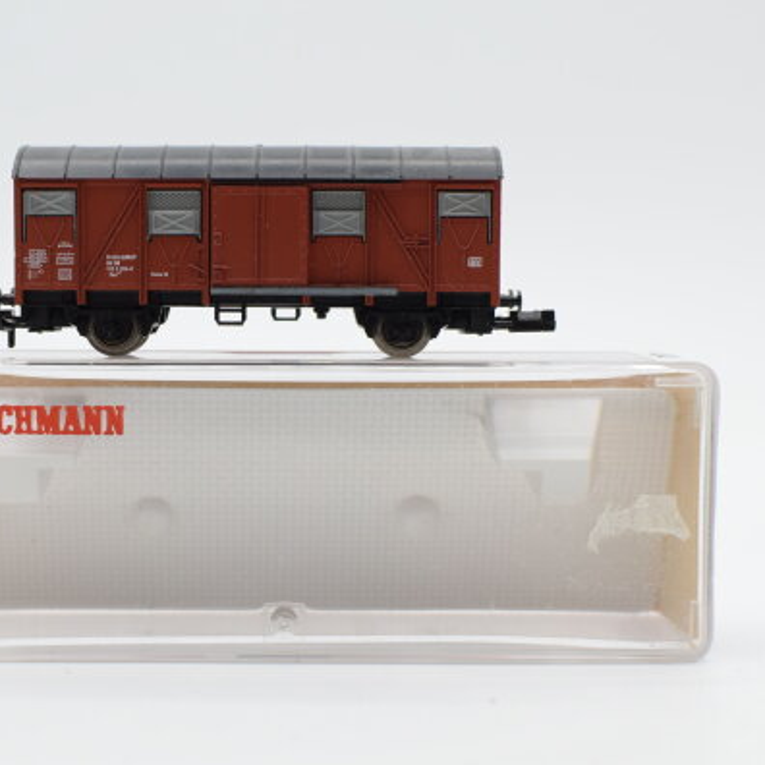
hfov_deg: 25.4
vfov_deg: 25.5
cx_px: 286
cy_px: 385
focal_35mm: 68
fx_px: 1691
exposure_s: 1/125
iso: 400
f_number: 8
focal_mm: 35
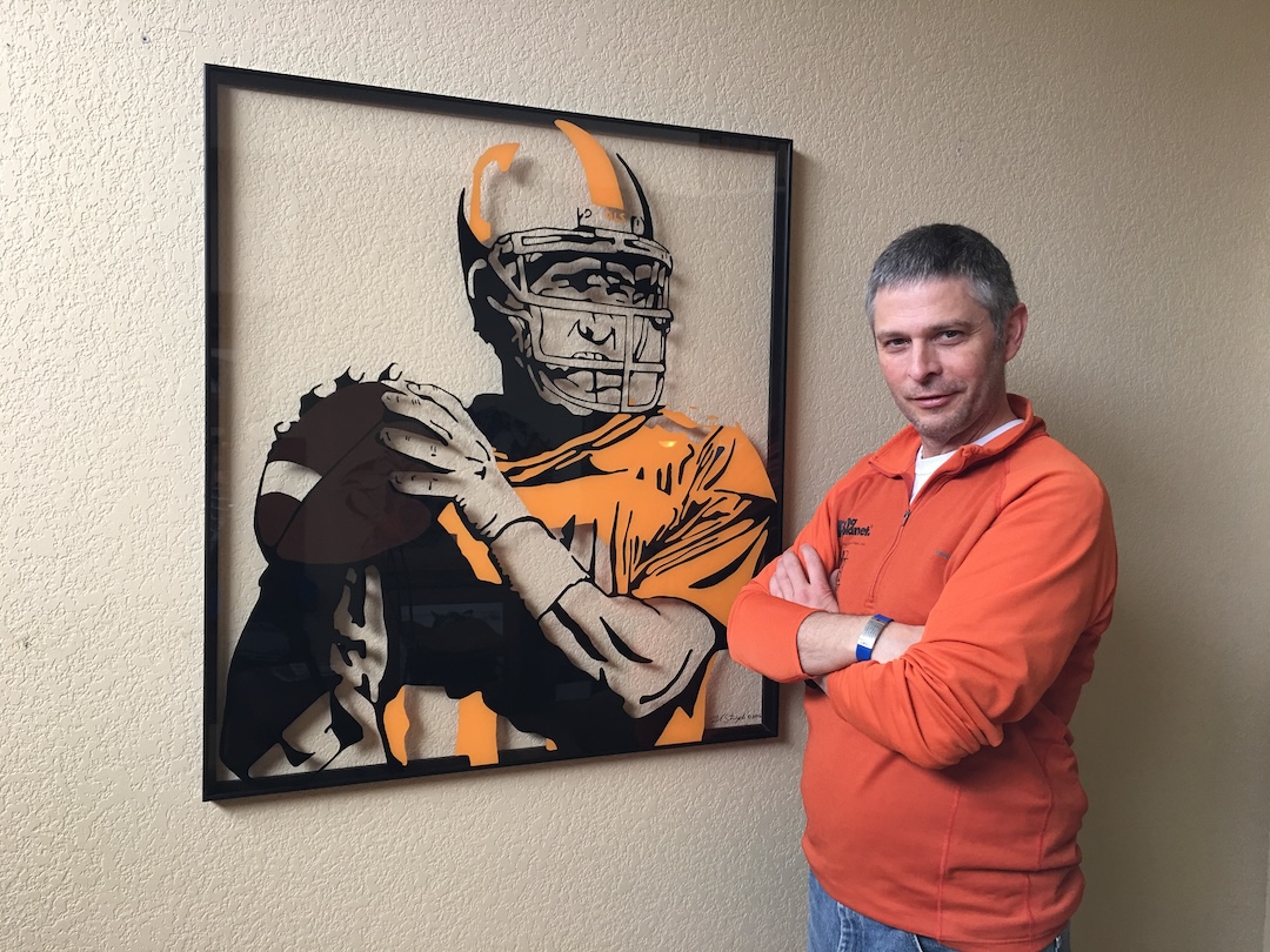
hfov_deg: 61.7
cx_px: 635
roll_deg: -1.1
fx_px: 1064
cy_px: 476
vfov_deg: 48.2
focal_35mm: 29
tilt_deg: -1.0
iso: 32
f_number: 2.2
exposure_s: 1/30
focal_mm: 4.15
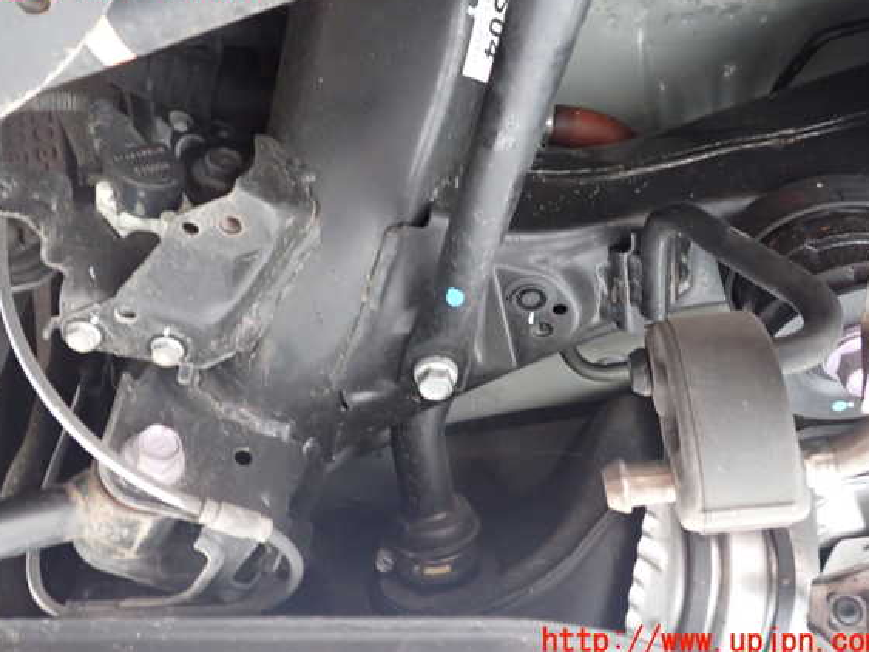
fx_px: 803
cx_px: 428
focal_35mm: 32
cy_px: 314
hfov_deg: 56.8
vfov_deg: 44.1
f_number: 2.3
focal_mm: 5.4
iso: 800
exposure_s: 1/30
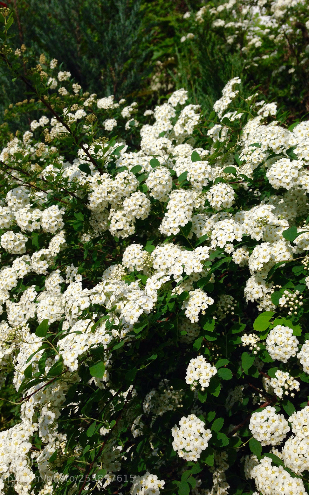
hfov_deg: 35.3
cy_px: 249
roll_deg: -0.4
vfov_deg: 54.0
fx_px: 485
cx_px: 159
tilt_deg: -3.2
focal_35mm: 36
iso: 50
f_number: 2.4
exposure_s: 1/2262
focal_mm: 4.12
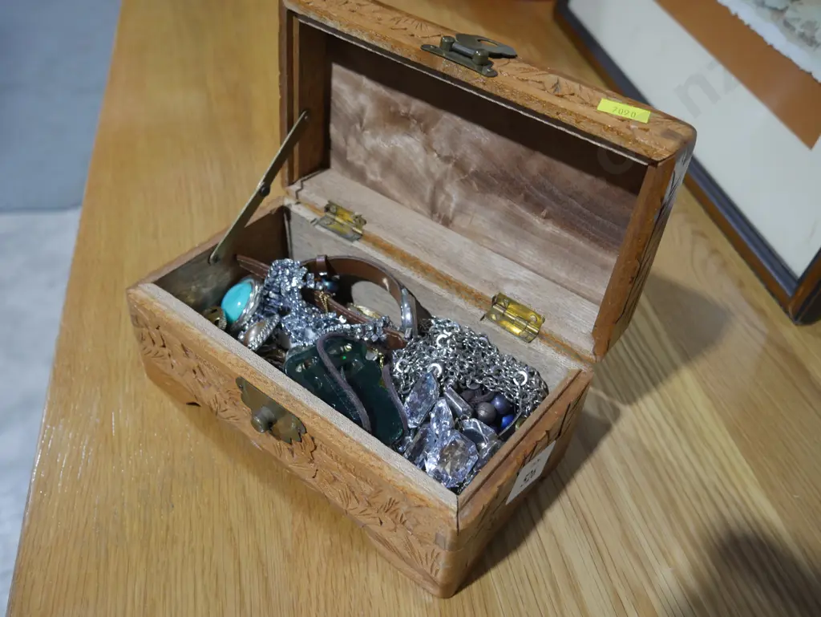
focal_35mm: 32
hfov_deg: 56.8
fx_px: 759
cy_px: 308
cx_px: 410
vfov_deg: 44.2
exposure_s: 1/60
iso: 320
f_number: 3.6
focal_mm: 16
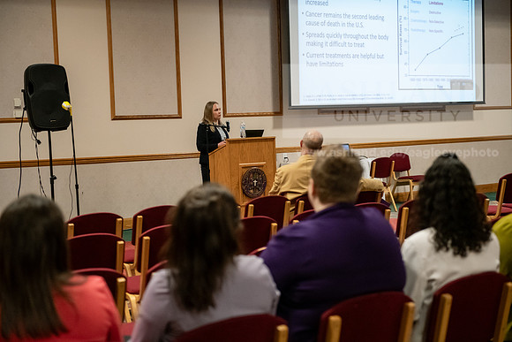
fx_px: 882
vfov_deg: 21.9
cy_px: 171
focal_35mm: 62
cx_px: 256
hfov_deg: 32.4
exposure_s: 1/200
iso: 3200
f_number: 3.2
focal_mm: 62
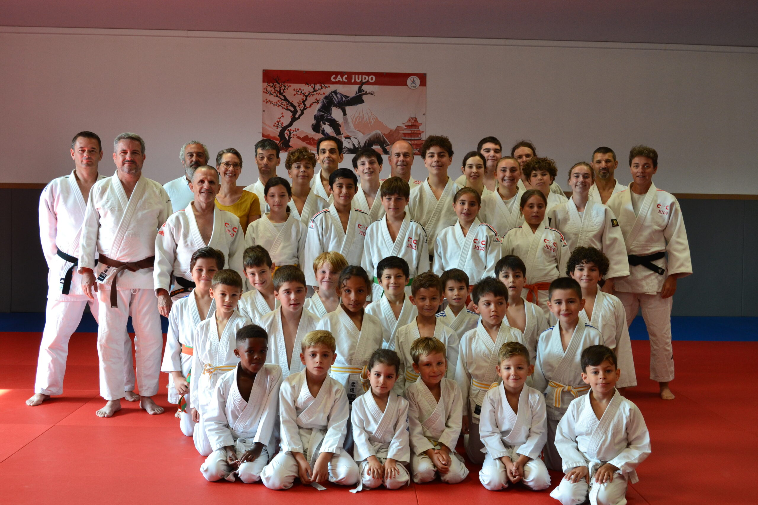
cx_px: 379
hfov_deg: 46.4
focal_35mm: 42
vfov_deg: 31.9
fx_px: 884
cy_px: 252
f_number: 7.1
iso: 800
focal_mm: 28
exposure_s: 1/60
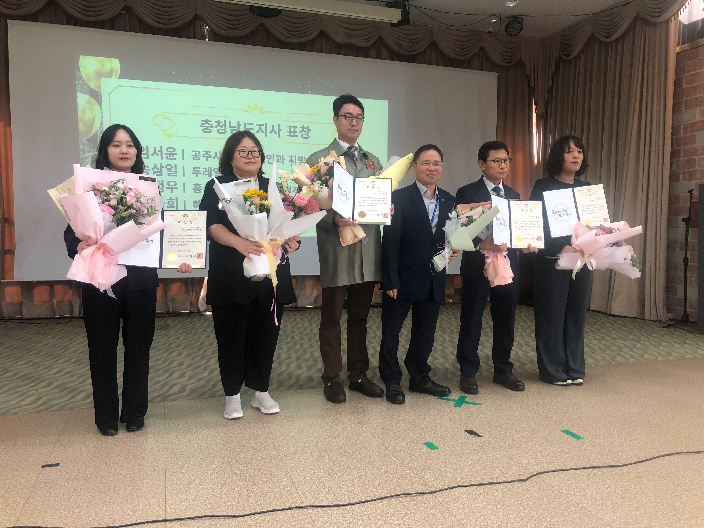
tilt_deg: -4.7
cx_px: 352
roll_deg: +0.1
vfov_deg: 49.7
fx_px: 569
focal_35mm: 28
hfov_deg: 63.4
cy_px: 264
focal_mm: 3.99
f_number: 1.8
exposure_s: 1/17
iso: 40
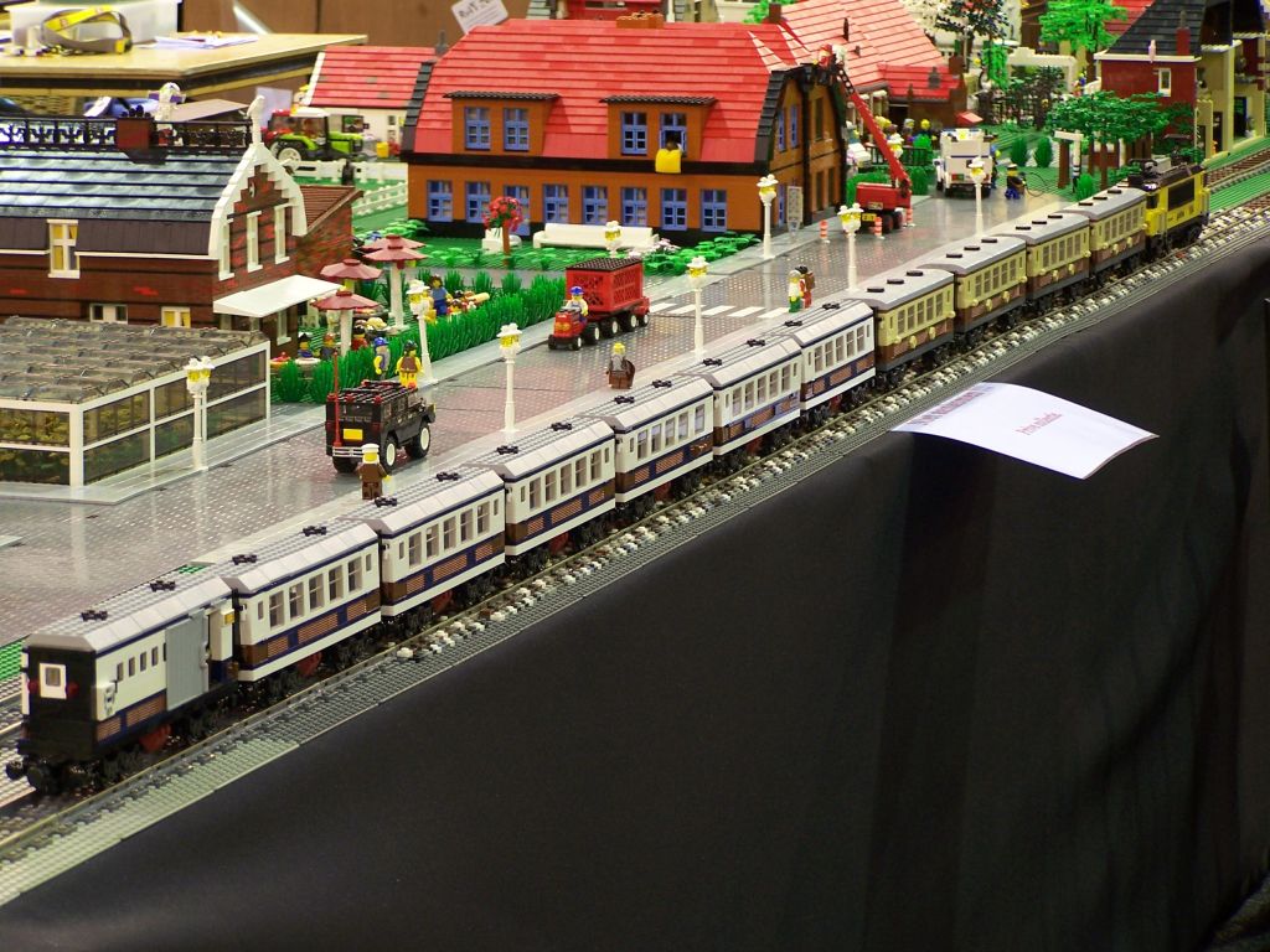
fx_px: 4696
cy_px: 476
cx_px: 635
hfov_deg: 15.4
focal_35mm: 128
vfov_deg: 11.6
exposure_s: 1/2
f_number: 3.2
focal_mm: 21.2
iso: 80
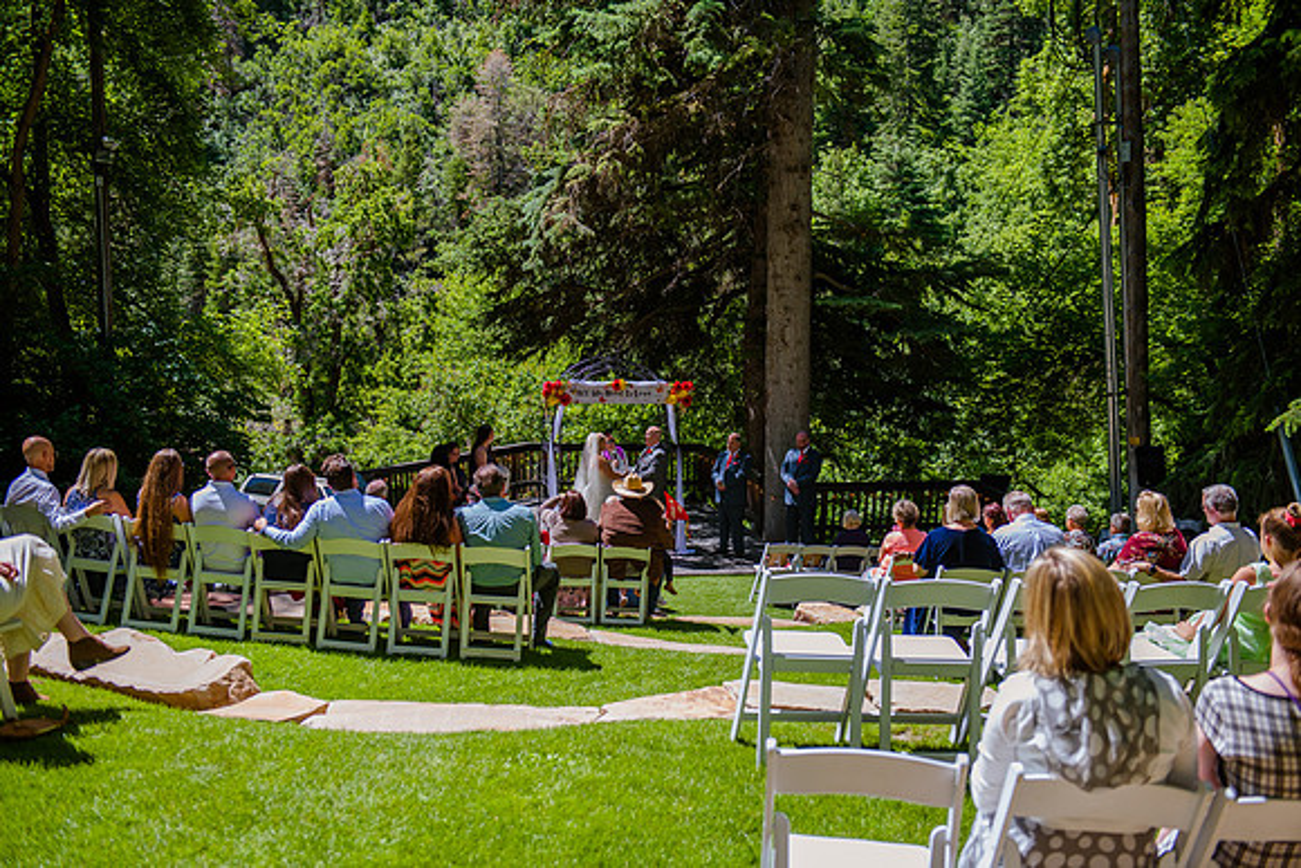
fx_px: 1602
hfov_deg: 44.2
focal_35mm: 44
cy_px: 434
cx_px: 653
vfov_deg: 30.3
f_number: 3.5
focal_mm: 44
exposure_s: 1/640
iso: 160
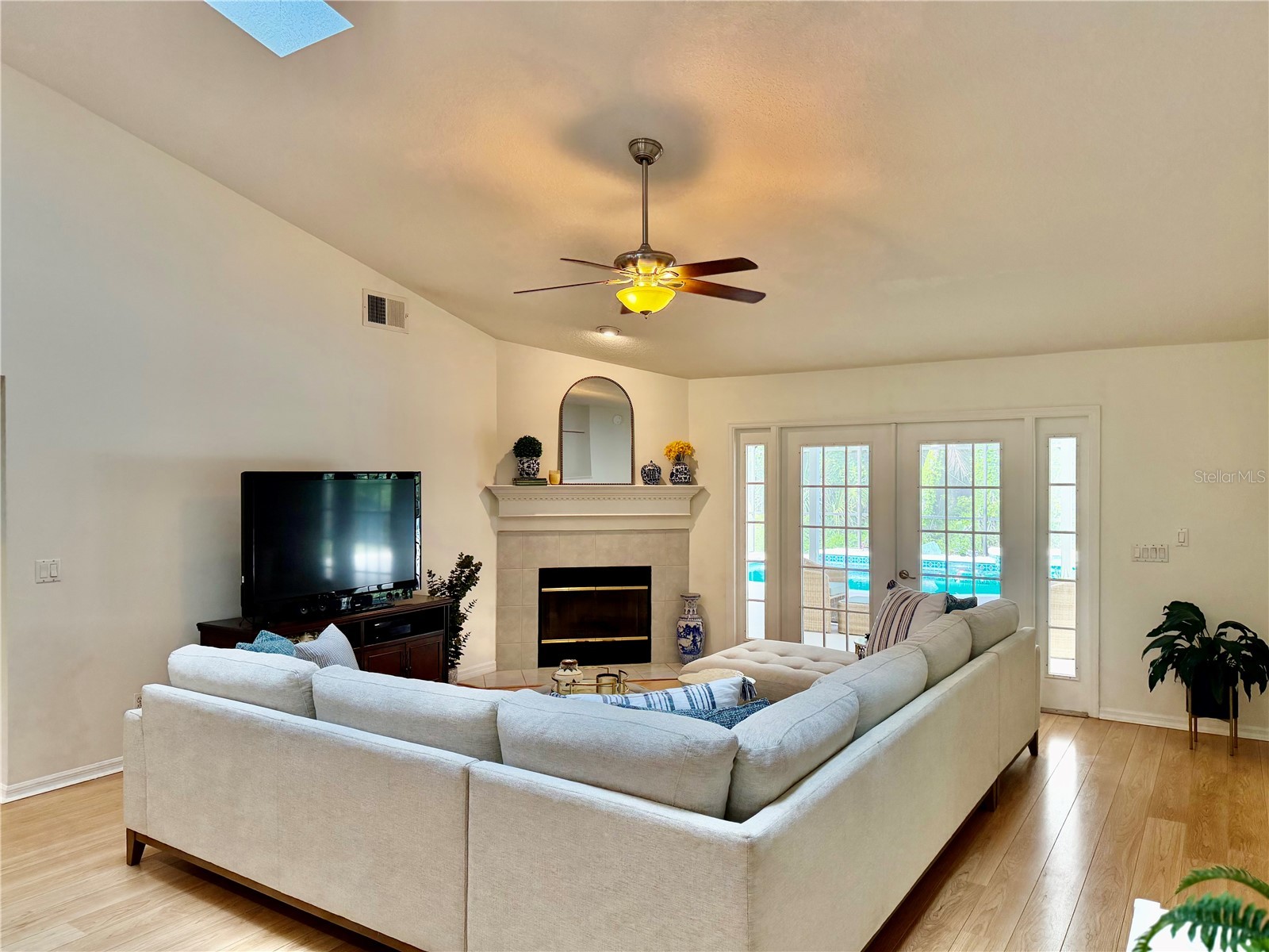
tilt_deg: -0.9
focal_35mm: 24
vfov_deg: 56.8
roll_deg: -0.6
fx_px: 880
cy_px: 476
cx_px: 634
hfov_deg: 71.6
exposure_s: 1/136
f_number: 1.78
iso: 200
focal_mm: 6.76
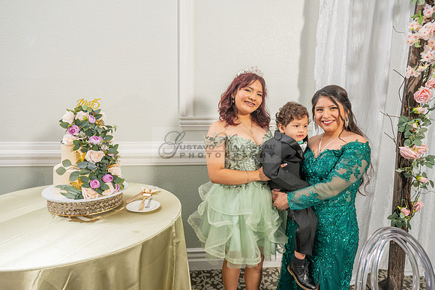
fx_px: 314
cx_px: 218
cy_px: 145
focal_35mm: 26
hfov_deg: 69.4
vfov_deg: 49.6
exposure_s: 1/125
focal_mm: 26
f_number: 4.5
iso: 500
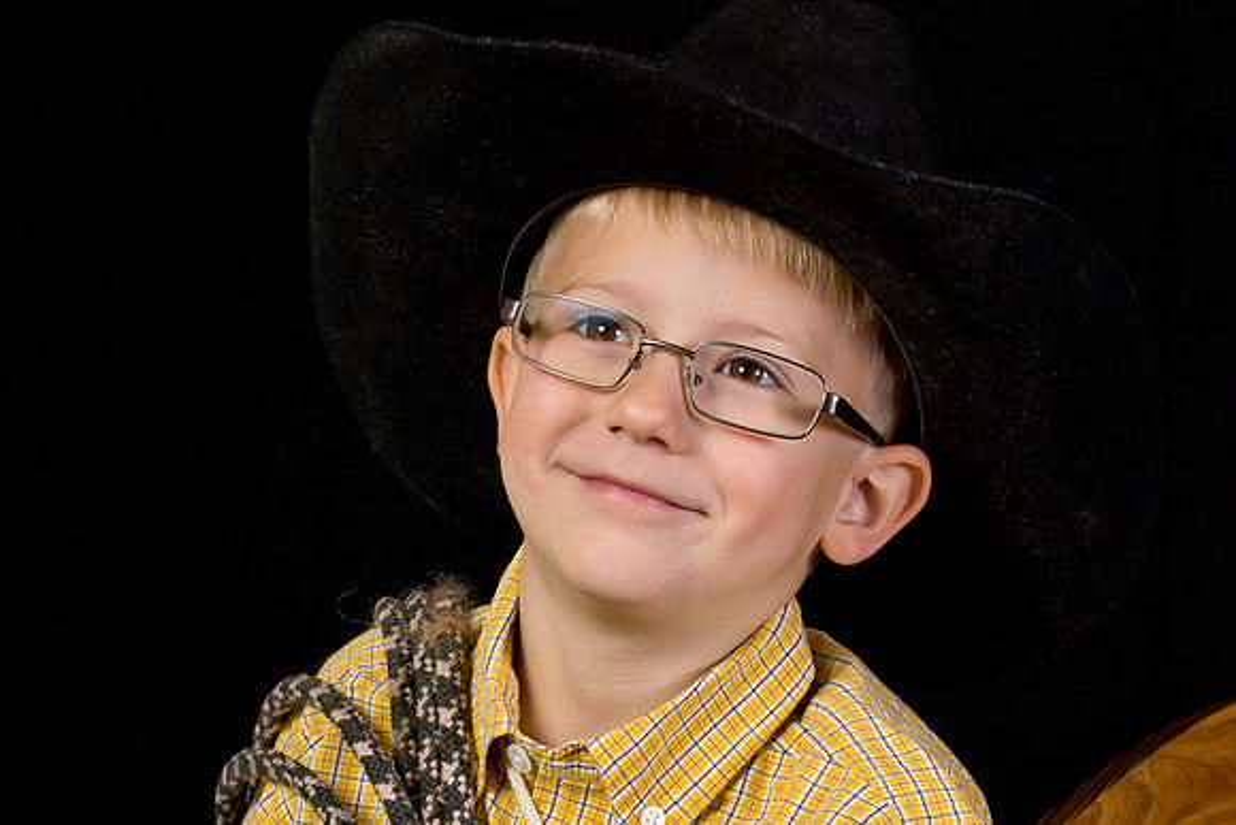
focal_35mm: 60
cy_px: 412
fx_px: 2060
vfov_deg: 22.6
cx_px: 618
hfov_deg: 33.4
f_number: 5
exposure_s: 1/160
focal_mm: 40
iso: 200
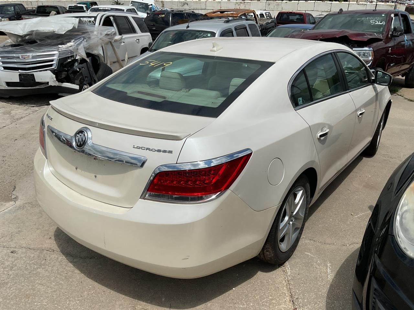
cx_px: 207
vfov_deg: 48.2
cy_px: 155
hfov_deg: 61.7
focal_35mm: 29
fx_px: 347
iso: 16
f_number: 1.8
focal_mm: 3
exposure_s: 1/5263
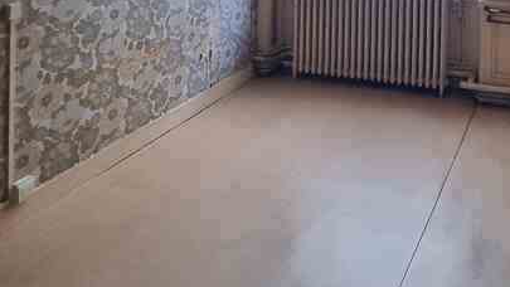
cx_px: 412
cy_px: -141
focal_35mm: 42
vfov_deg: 23.1
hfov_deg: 45.7
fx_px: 568
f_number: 2.2
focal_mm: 2.2
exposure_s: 1/50
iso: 320
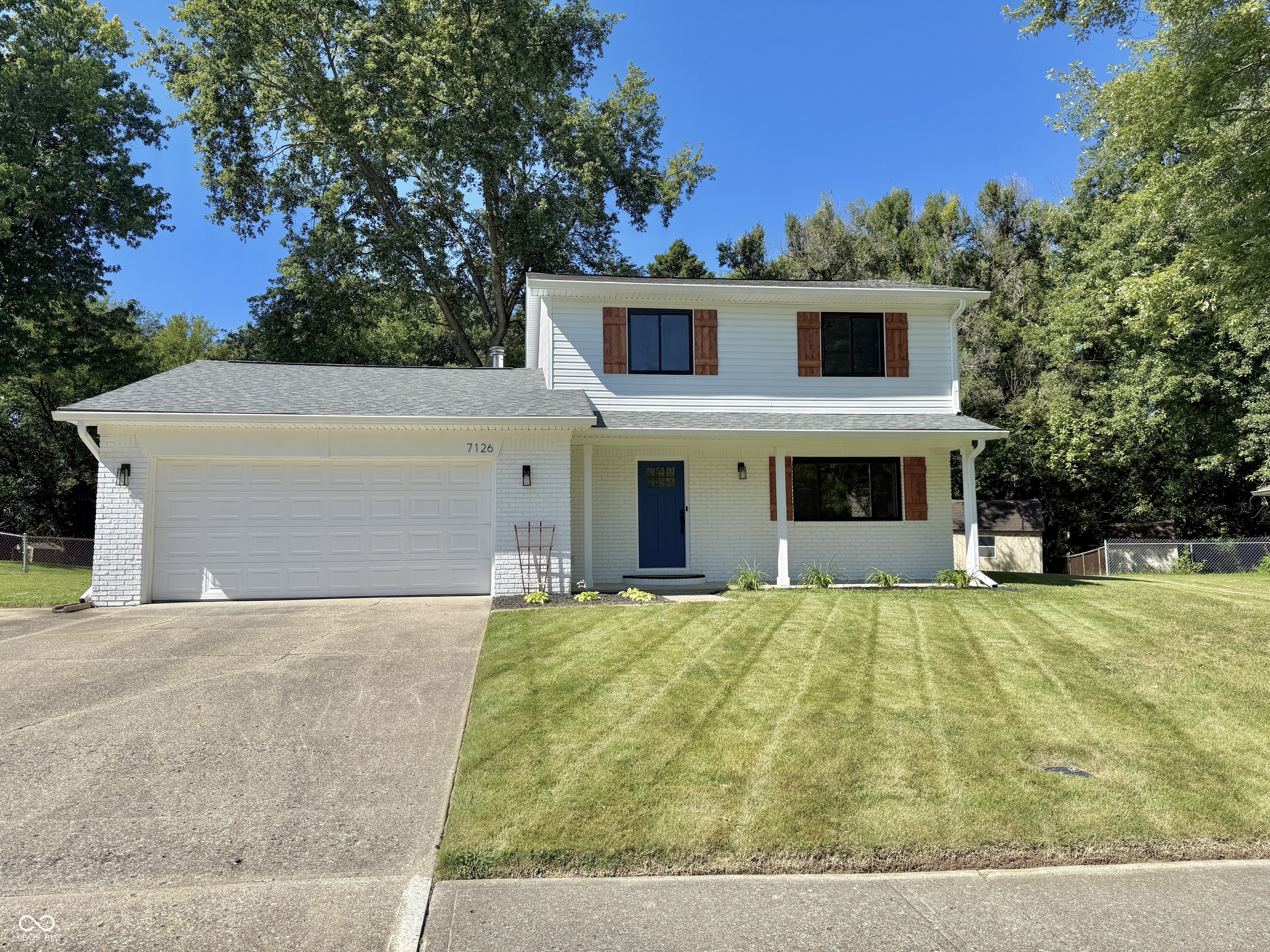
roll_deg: +0.4
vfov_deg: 56.8
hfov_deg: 71.6
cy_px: 476
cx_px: 635
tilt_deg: +4.6
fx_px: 881
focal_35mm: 24
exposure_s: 1/4167
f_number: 1.78
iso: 80
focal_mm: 6.76
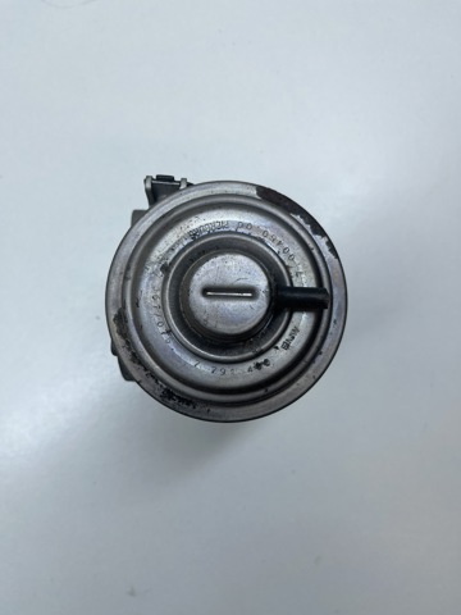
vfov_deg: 69.4
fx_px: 444
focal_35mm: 25
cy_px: 308
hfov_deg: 54.9
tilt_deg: -85.2
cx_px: 230
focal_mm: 5.1
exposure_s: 1/1011
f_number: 1.6
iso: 32
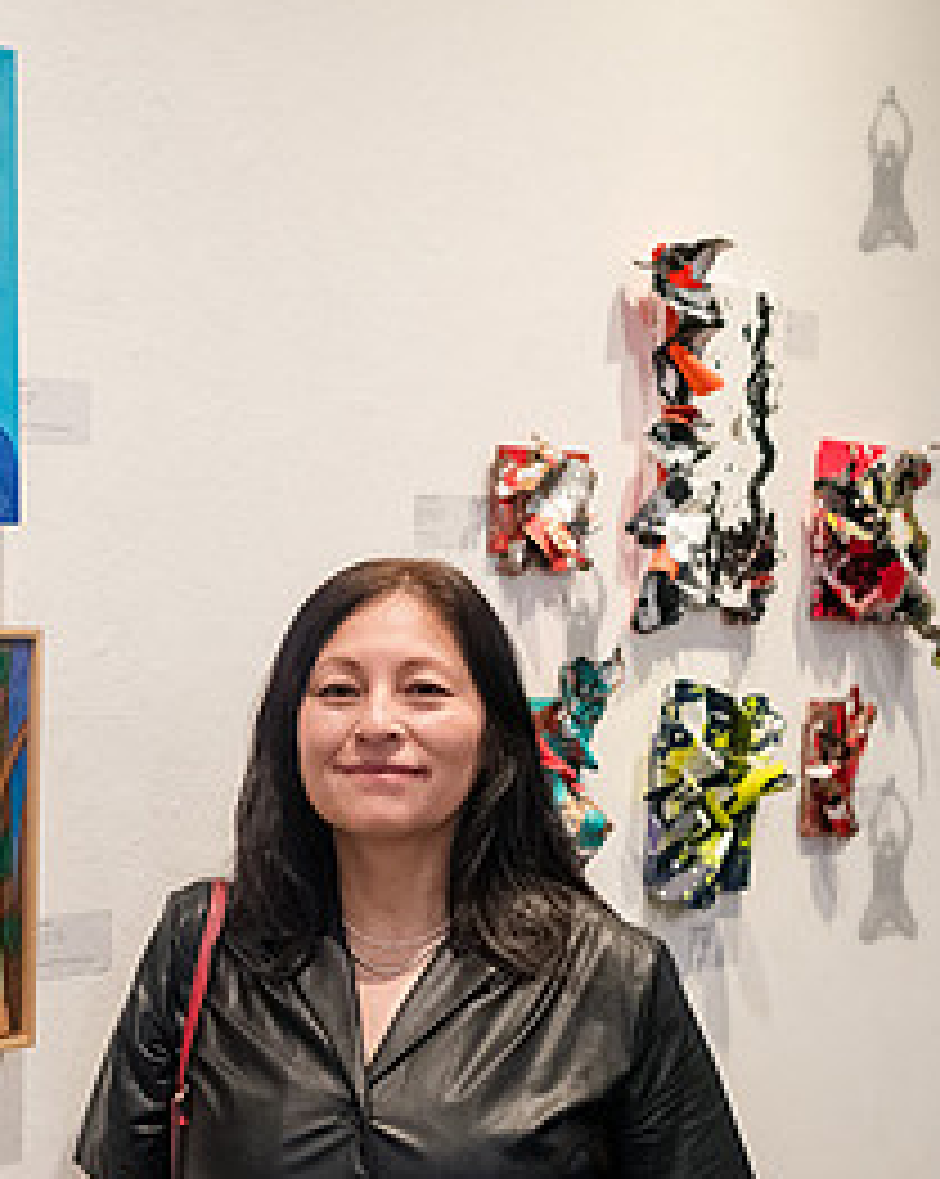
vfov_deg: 24.3
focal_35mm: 78
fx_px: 2717
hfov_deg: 19.2
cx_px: 43
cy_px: 857
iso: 5000
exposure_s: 1/400
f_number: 4.5
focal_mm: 35
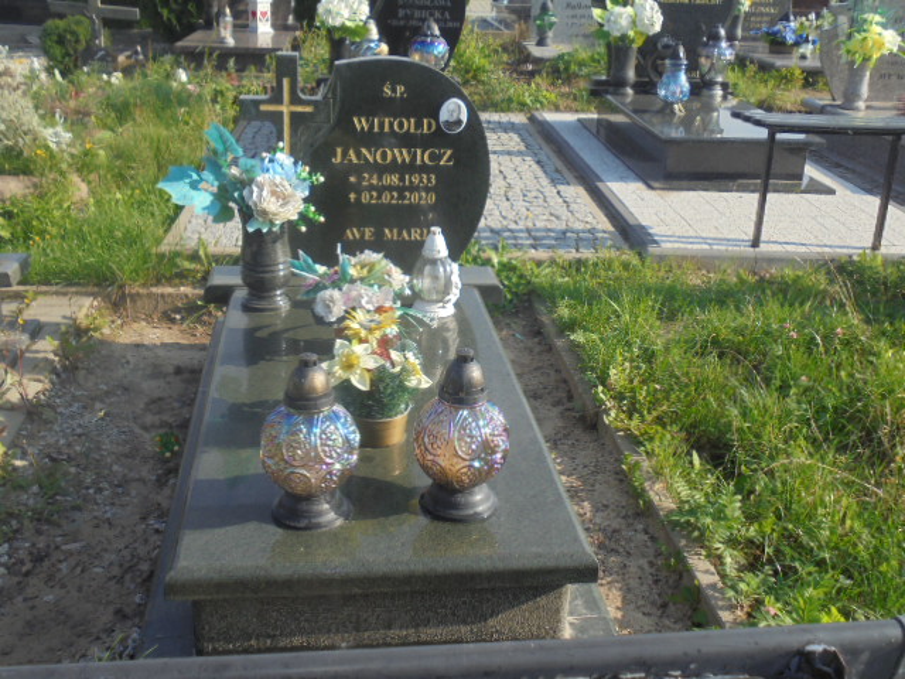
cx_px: 452
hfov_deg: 49.0
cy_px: 340
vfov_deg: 37.7
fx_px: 993
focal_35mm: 38
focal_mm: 6.9
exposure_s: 1/400
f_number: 4.2
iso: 100
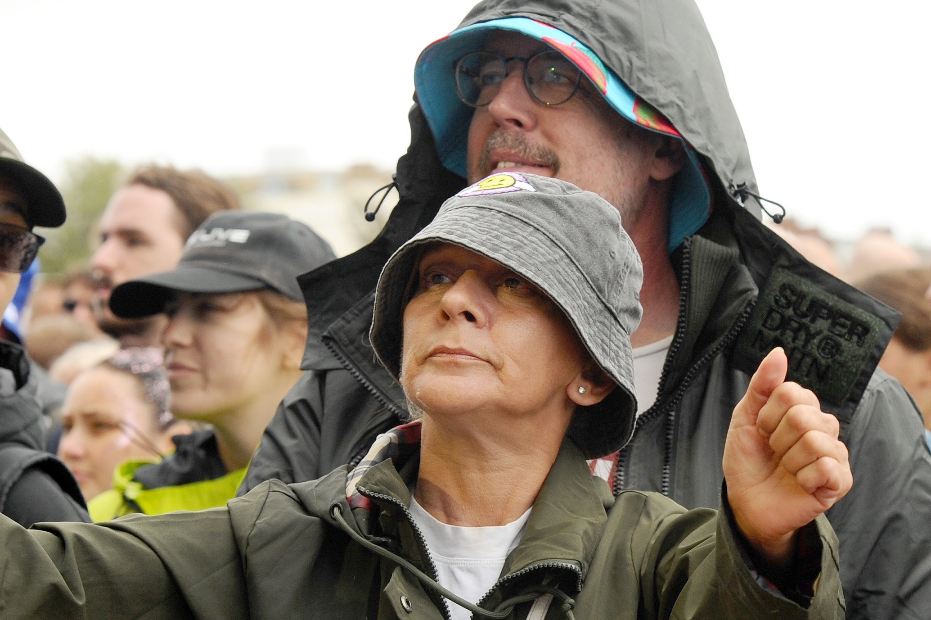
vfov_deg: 6.4
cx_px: 515
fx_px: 5583
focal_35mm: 216
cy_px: 381
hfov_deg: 9.5
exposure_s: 1/500
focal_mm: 105
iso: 400
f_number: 6.3
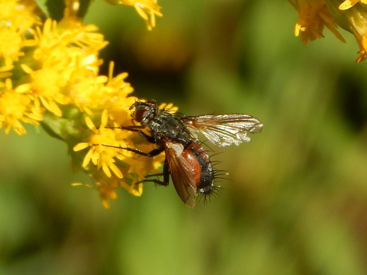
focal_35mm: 104
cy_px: 138
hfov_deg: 18.9
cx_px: 184
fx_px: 1103
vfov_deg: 14.2
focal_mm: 18.7
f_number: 4.5
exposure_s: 1/800
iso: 125
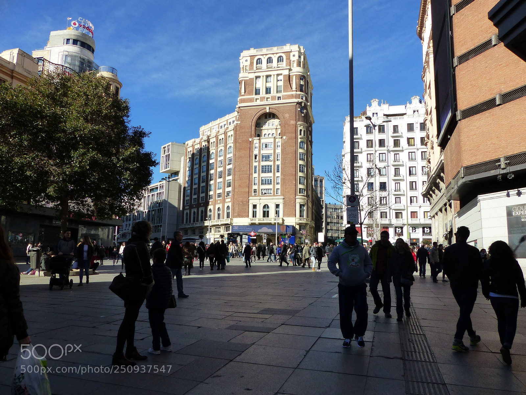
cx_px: 263
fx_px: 380
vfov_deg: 54.9
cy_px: 198
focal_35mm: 25
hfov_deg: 69.4
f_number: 4
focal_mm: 4.5
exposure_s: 1/640
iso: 160
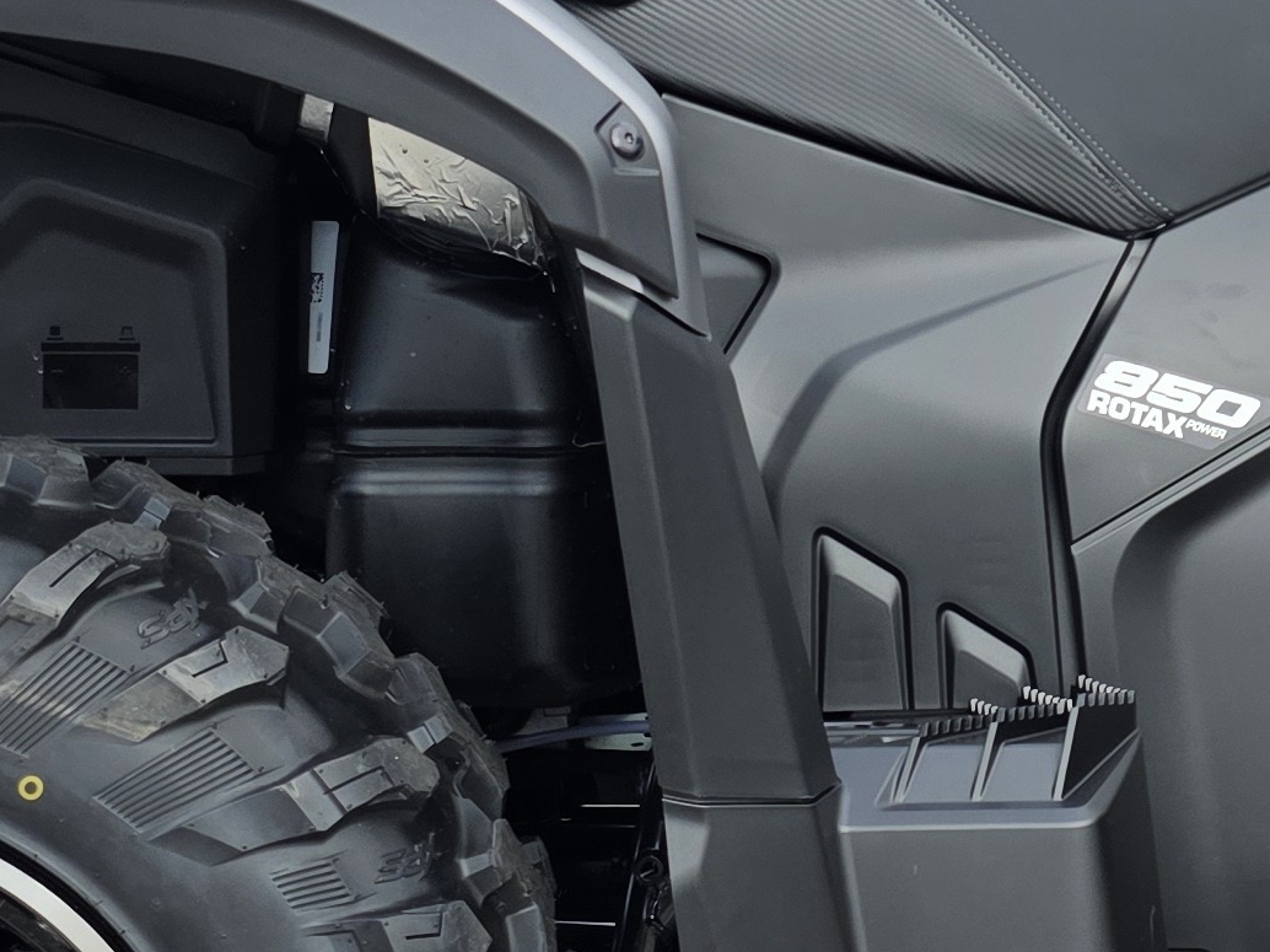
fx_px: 3264
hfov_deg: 21.3
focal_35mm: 89
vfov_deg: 16.3
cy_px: 7
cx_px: 1252
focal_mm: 6.3
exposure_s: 1/2005
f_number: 1.7
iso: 80
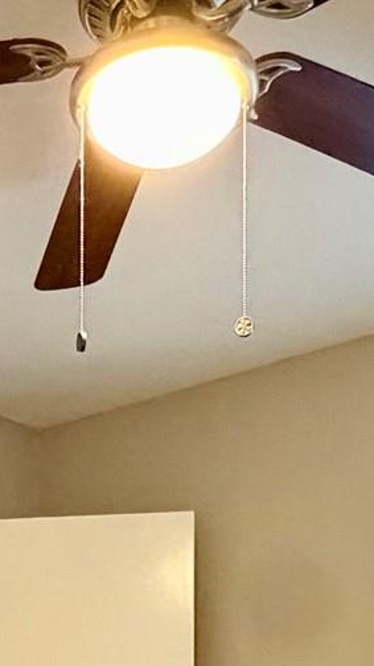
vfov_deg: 29.1
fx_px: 1095
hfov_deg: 19.1
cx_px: 40
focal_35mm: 62
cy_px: 802
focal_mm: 2.22
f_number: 2.2
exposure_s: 1/60
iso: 640
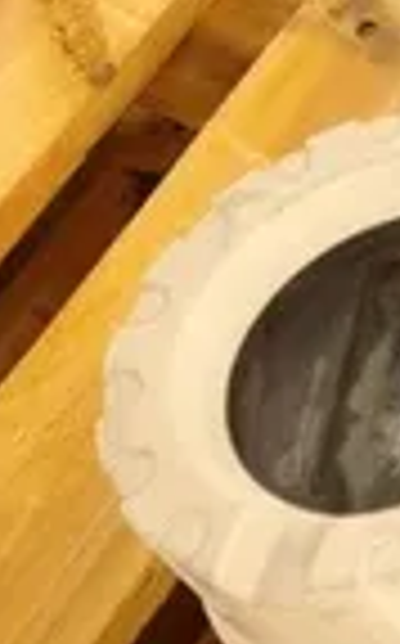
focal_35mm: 104
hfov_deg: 11.0
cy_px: 450
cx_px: 876
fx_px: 1819
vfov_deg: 19.9
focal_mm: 4.28
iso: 200
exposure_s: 1/20
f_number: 2.4
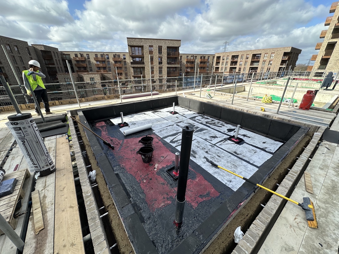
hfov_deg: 102.1
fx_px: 137
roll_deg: -0.4
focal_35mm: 14
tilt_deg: -23.5
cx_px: 170
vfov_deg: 85.7
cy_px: 127
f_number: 2.2
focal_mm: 2.22
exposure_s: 1/1135
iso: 40
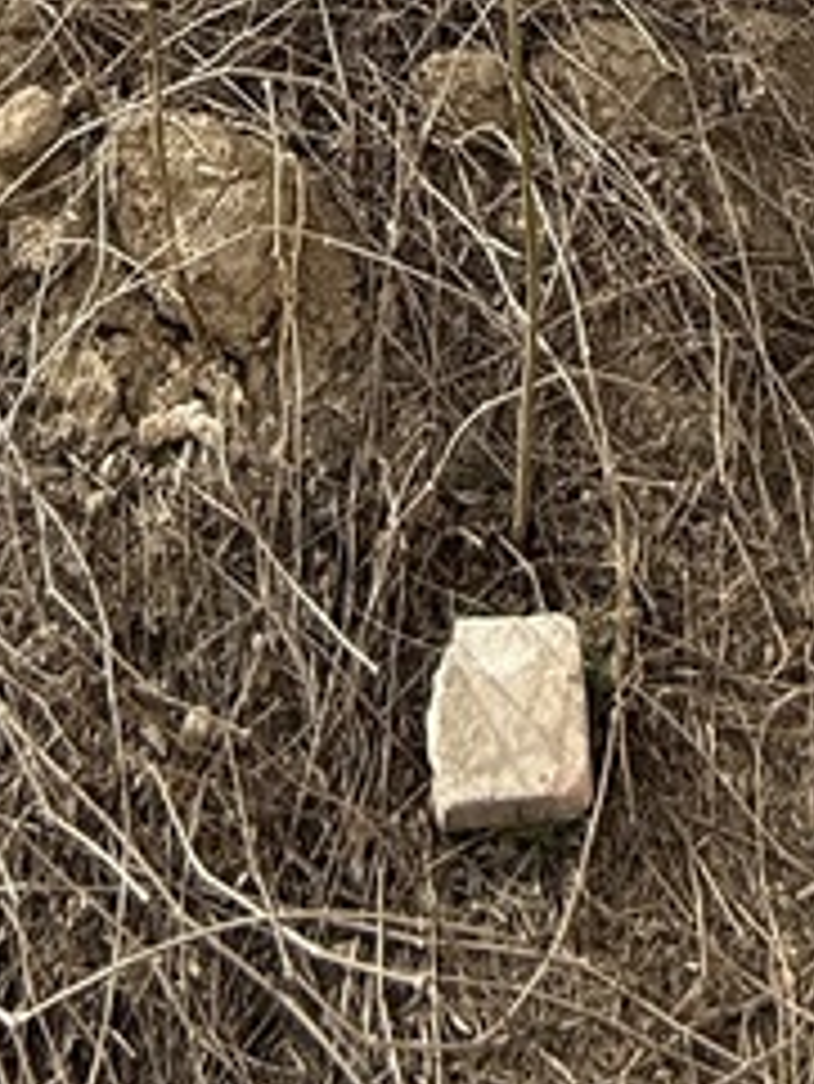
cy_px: -1026
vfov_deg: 19.8
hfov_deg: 25.2
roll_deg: +1.0
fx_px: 1817
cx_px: 463
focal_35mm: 58
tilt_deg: -2.0
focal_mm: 2.22
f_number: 2.2
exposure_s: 1/1211
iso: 64
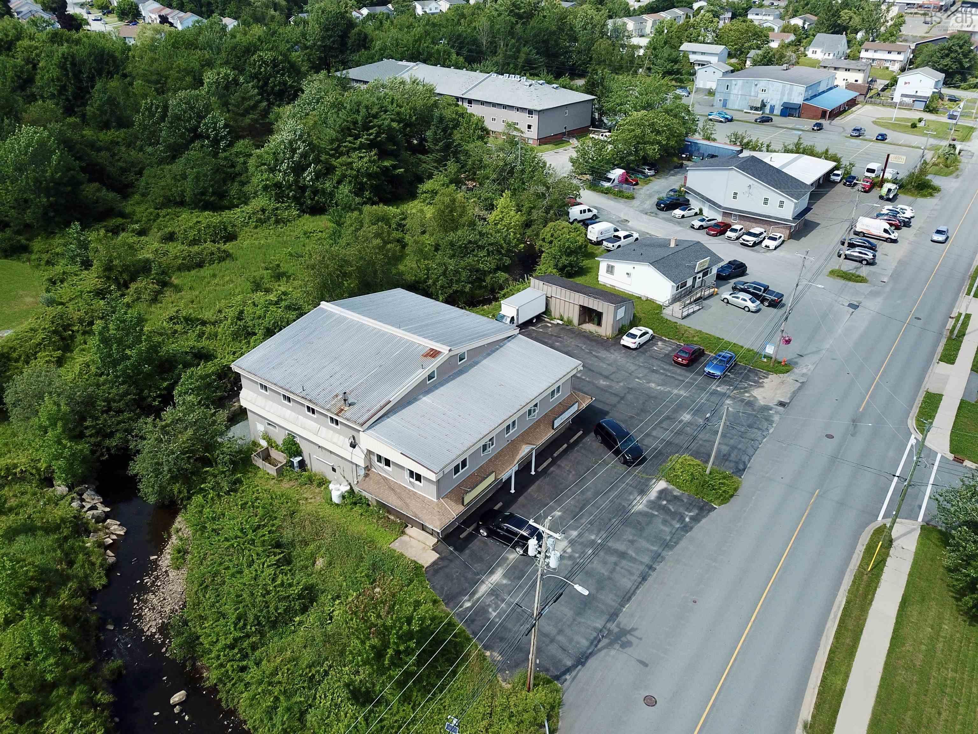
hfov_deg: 67.3
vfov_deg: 53.1
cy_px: 367
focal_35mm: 26
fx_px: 735
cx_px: 489
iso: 100
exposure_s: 1/1130
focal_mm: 4.7
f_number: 2.2
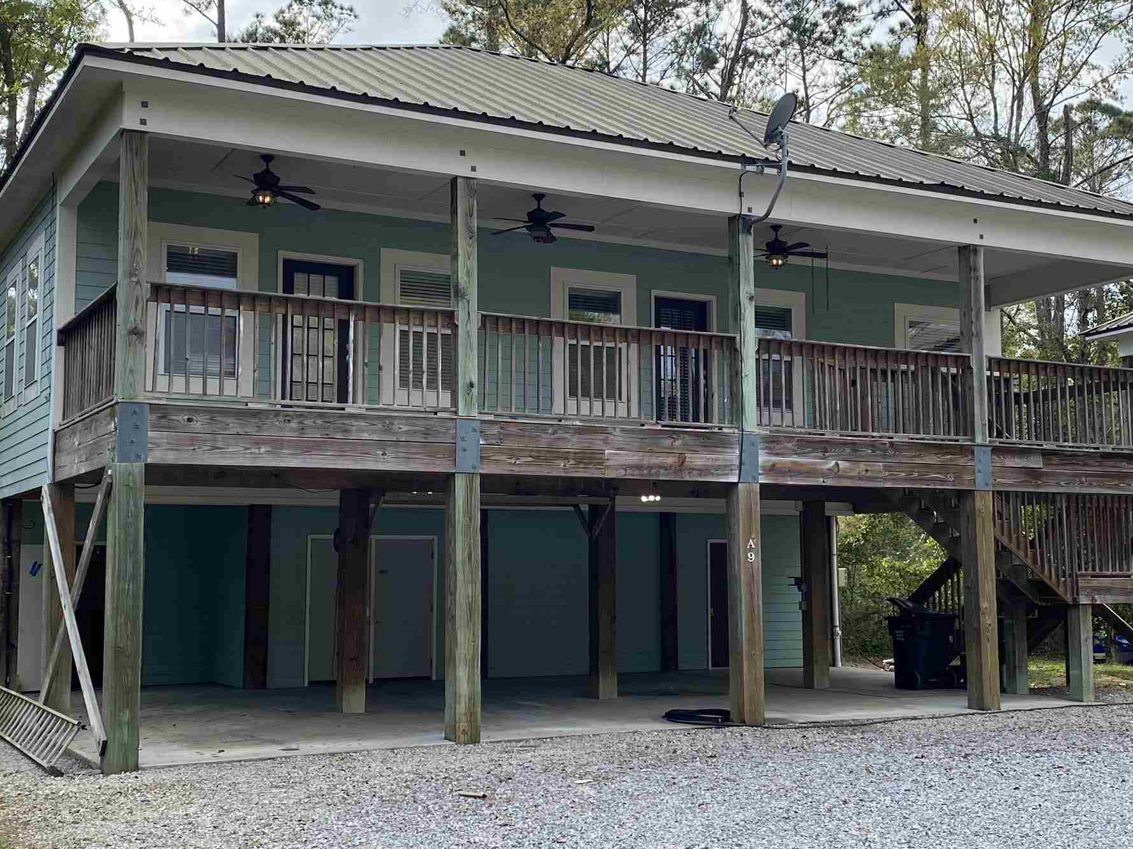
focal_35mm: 45
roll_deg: +0.0
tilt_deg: +5.6
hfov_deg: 42.1
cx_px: 566
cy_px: 426
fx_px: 1473
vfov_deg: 32.2
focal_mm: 4.25
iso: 32
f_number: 1.8
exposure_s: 1/1362
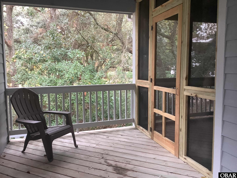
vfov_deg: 45.4
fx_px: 212
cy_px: 89
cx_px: 118
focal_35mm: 31
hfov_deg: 58.4
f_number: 2.4
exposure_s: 1/60
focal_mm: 3.3
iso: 125
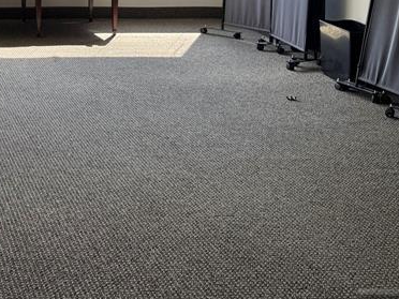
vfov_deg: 20.6
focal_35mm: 66
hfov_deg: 26.1
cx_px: -83
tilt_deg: -3.9
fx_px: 761
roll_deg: +0.0
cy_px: -71
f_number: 1.78
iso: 125
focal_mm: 6.76
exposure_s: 1/120
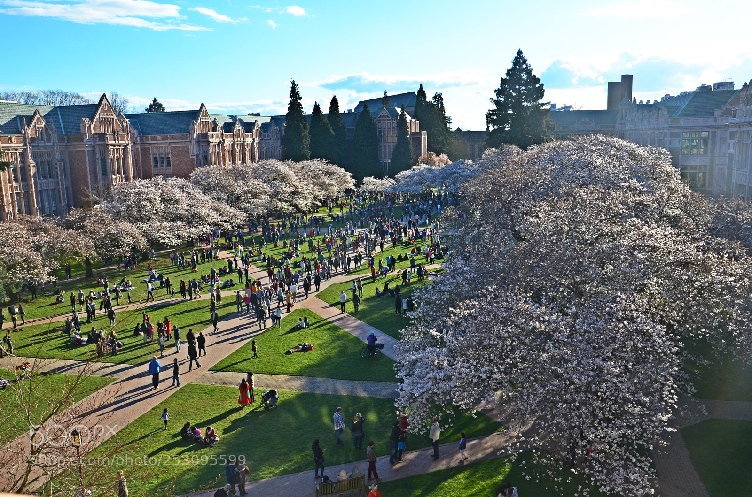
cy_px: 248
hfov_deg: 59.6
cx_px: 376
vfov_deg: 41.5
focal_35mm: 32
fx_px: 656
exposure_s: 1/250
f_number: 8
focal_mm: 21
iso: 160
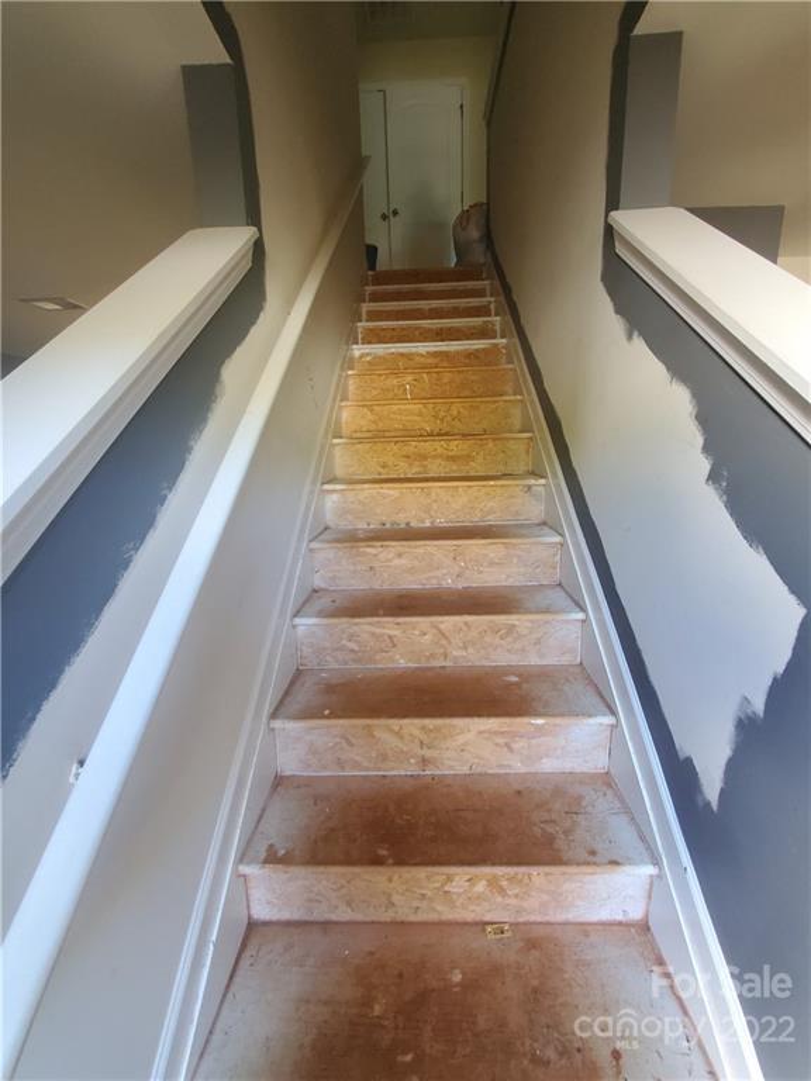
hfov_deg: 89.9
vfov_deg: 106.2
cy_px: 540
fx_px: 406
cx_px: 406
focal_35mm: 13
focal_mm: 1.8
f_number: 2.2
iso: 400
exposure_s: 1/60
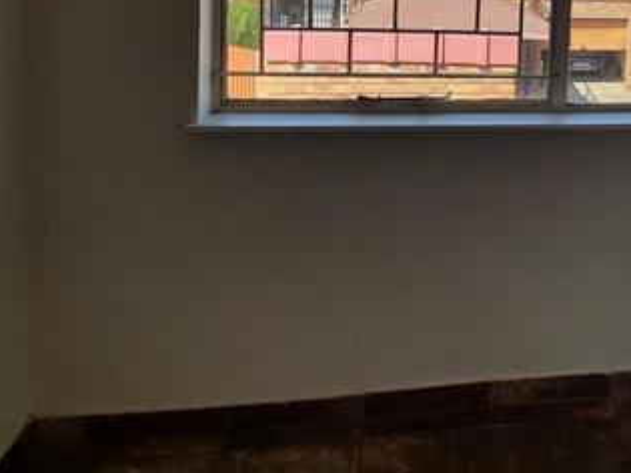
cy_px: 4
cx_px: 541
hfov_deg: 50.5
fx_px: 601
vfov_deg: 38.3
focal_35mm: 33
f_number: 2.2
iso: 40
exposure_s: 1/443
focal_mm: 1.74
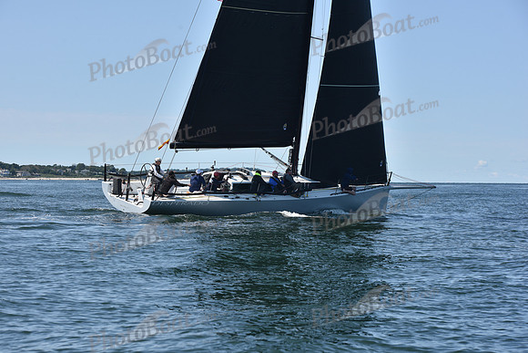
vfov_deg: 13.7
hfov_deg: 20.4
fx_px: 1467
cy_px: 176
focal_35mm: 100
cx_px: 264
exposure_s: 1/1000
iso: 250
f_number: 8
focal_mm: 100
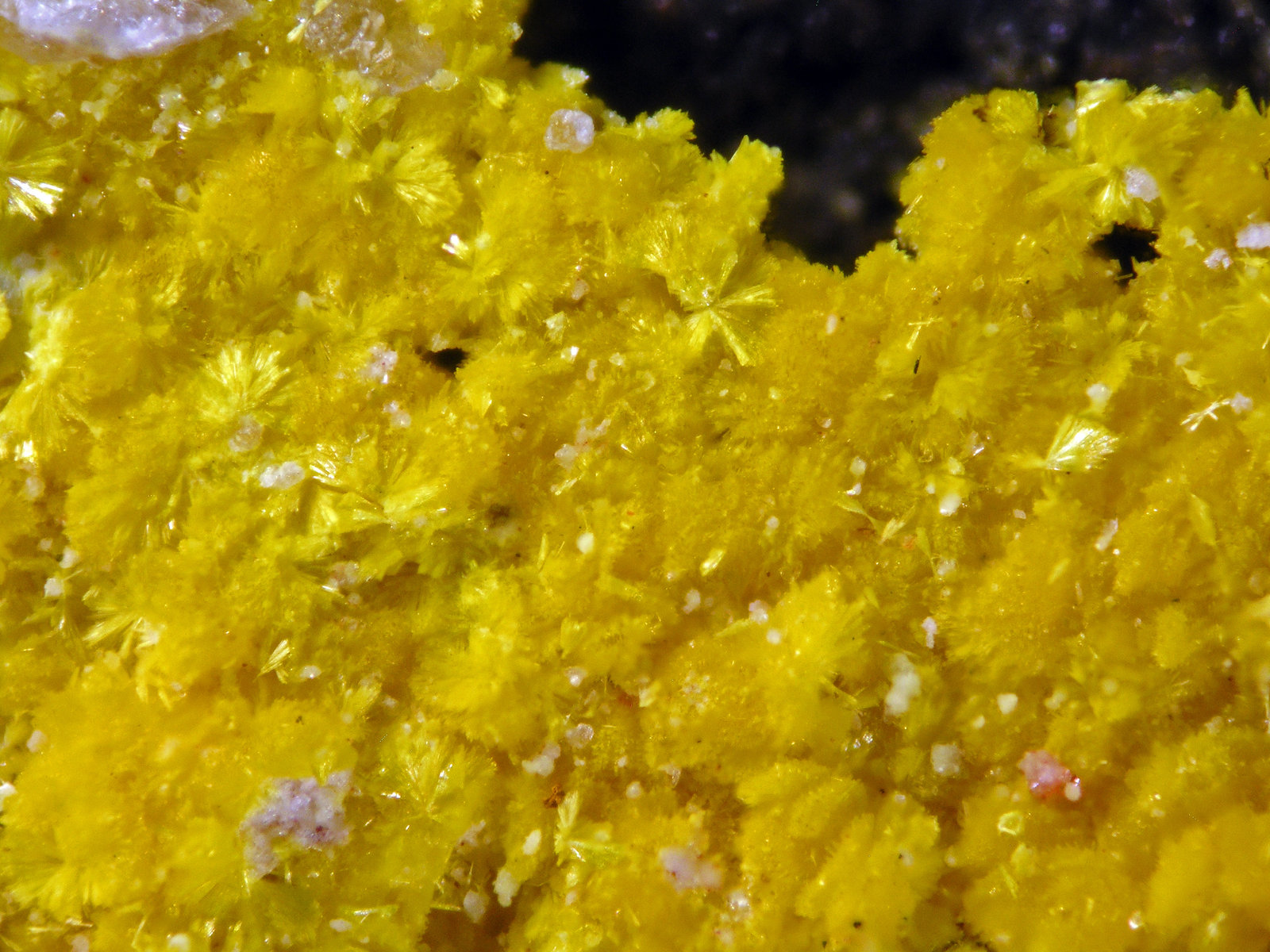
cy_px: 476
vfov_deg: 28.0
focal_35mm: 52
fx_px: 1908
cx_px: 635
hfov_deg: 36.8
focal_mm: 13.2
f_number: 3.7
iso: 100
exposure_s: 1/4
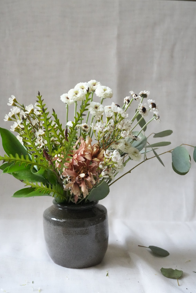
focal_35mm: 53
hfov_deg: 25.5
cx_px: 90
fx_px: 432
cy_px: 156
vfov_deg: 37.5
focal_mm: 49
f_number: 8
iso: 16000
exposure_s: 1/160
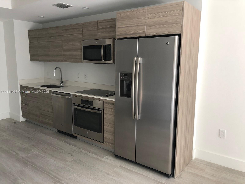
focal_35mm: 28
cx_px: 122
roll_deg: -0.4
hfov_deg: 63.4
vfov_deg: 49.7
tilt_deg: -7.7
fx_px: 198
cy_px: 92
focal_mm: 4
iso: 40
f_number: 1.8
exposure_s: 1/24
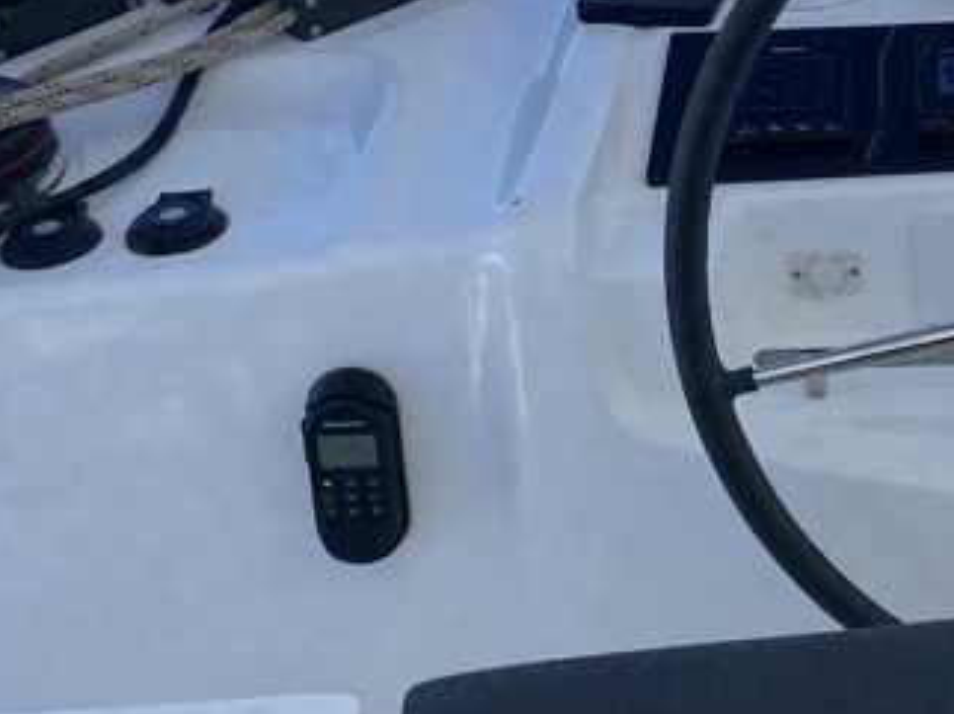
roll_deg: -0.4
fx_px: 2671
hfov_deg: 18.5
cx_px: 1321
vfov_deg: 15.1
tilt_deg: -27.7
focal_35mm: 97
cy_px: 89
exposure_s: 1/3984
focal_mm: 4.25
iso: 32
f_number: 1.8
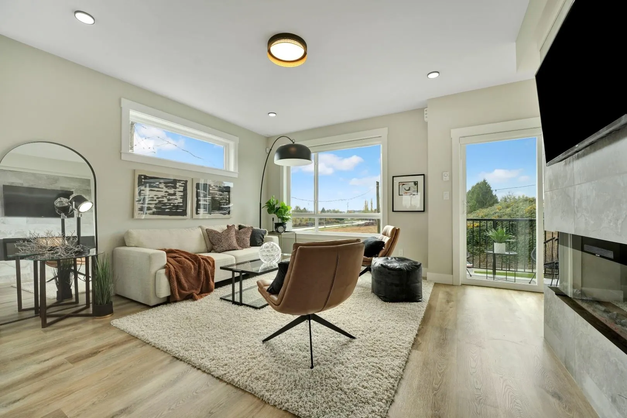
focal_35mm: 14
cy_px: 209
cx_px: 314
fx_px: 244
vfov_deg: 81.2
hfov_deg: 104.3
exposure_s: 1/200
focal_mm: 14
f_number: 8
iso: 400
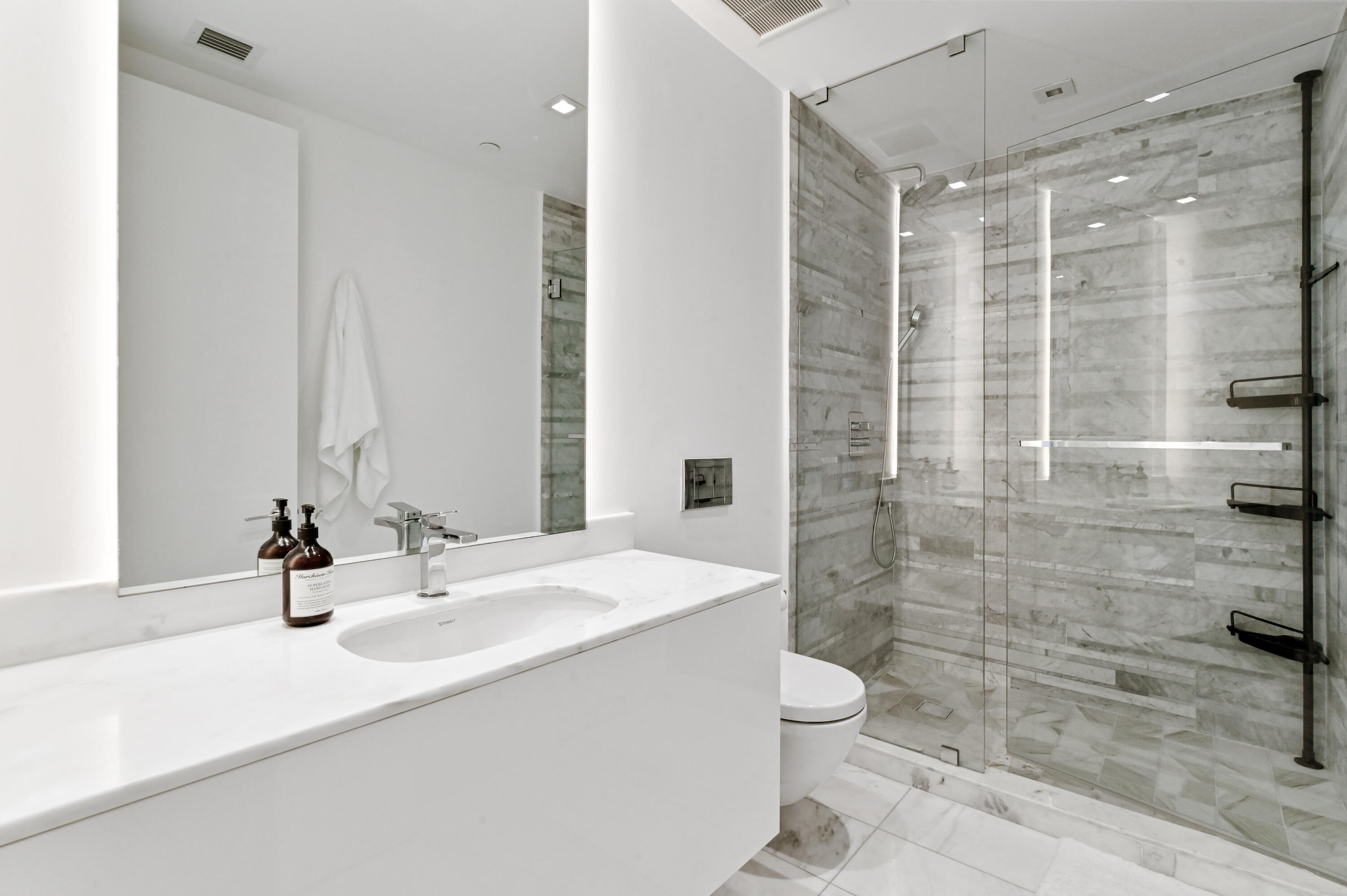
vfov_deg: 73.7
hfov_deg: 96.8
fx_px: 598
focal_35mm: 16
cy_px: 448
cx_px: 674
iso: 1600
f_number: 11
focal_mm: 16
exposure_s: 1/40
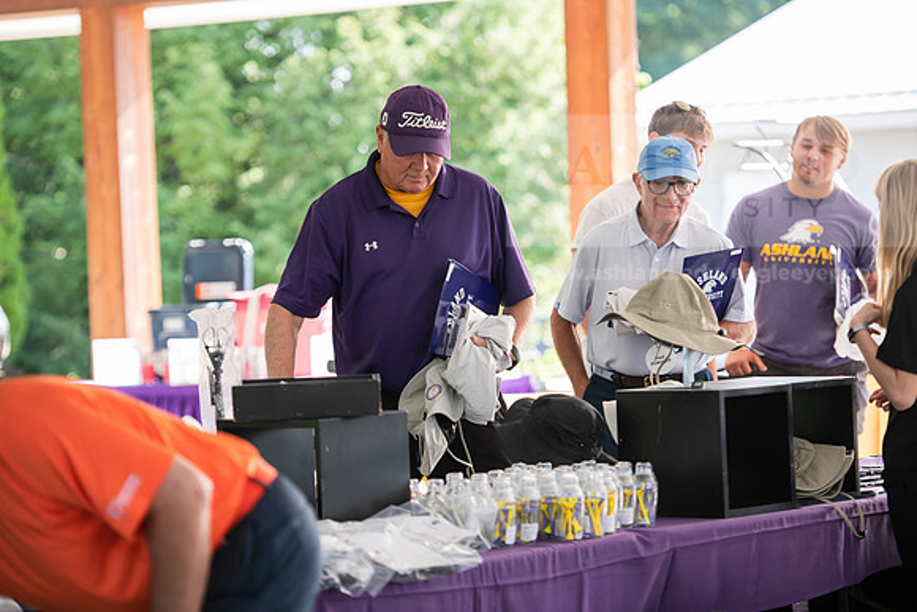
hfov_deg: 15.8
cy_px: 306
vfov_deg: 10.6
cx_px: 458
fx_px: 3312
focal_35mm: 130
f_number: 3.2
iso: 250
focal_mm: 130
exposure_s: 1/200
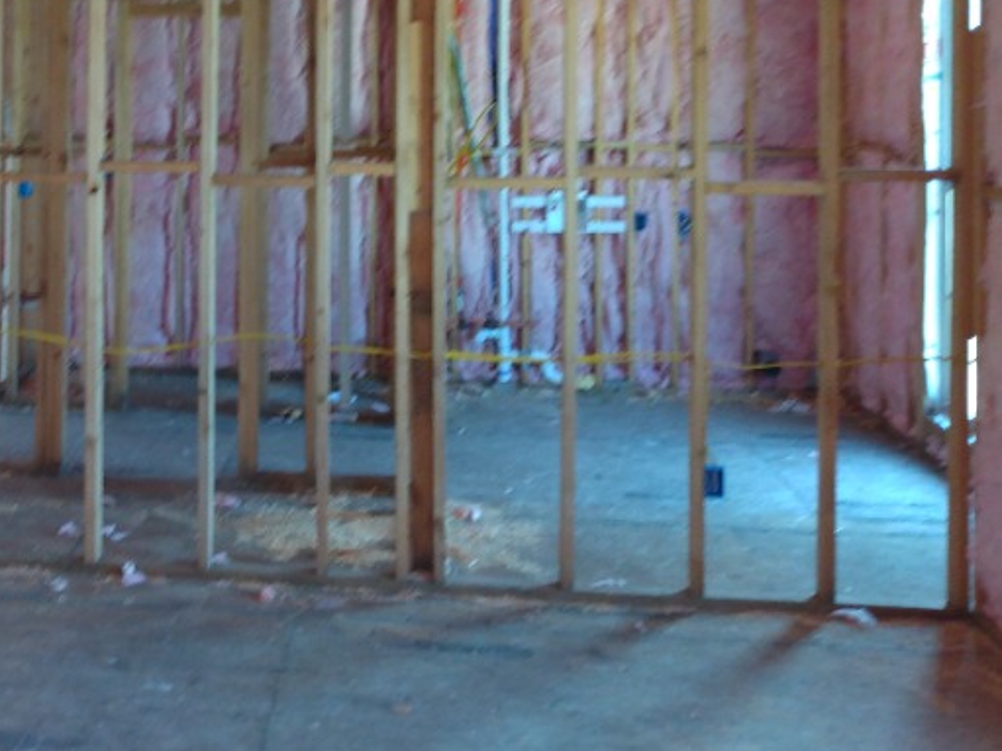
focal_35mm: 36
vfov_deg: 37.2
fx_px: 1042
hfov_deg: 48.3
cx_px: 194
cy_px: 84
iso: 238
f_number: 2
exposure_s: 1/30
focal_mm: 3.54
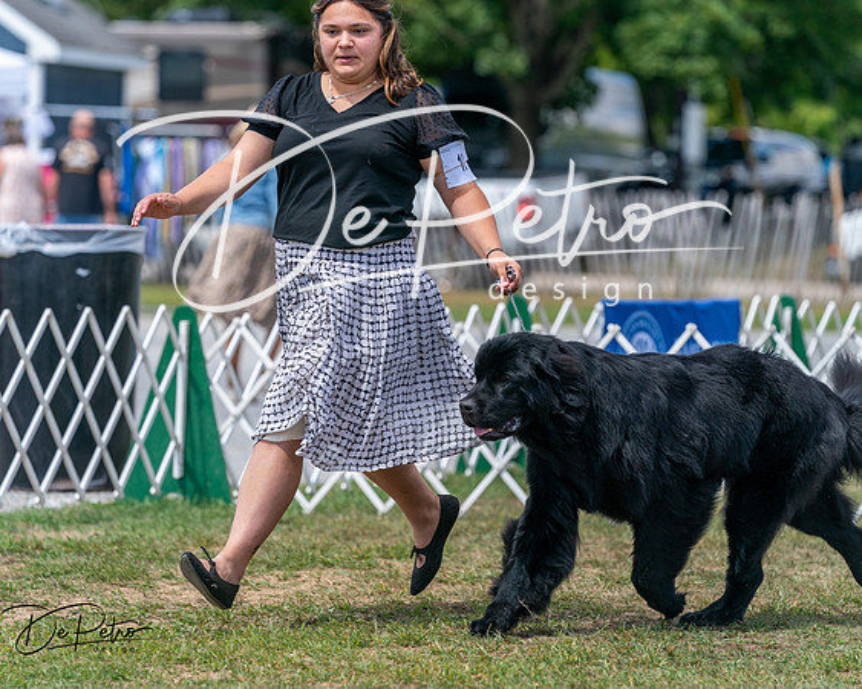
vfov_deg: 6.9
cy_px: 344
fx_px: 5744
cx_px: 431
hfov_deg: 8.6
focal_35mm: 225
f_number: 4.5
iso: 400
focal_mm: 200
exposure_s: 1/1600
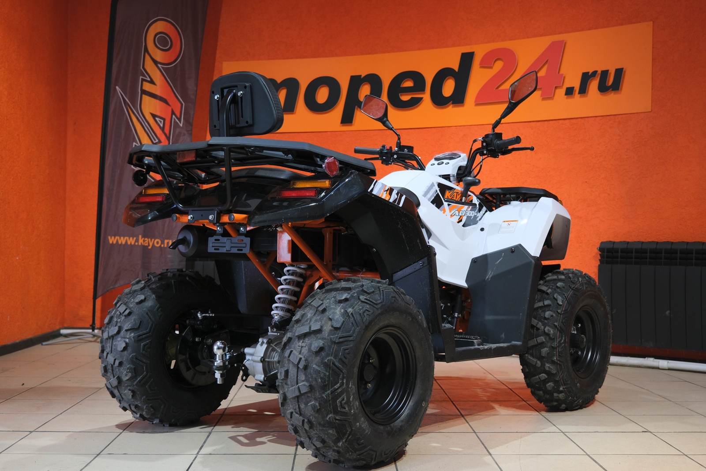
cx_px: 353
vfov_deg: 32.6
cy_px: 236
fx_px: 804
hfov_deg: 47.4
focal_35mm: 41
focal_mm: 27.5
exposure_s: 1/100
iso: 1250
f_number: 4
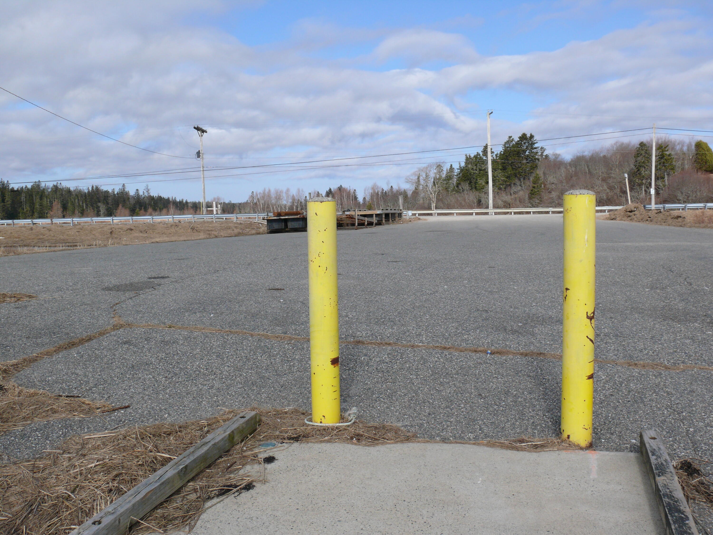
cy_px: 268
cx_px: 356
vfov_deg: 40.7
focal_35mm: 35
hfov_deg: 52.6
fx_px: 721
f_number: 6.3
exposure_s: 1/500
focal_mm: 7.4
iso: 100
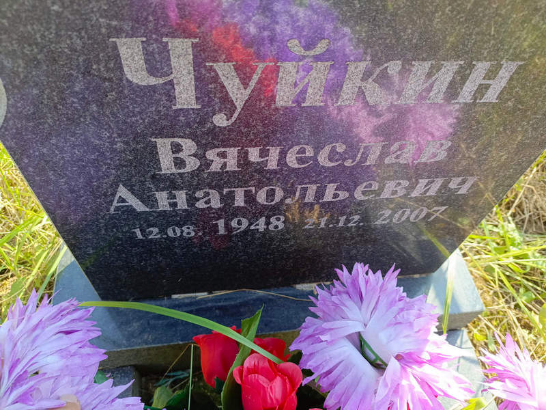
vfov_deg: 54.9
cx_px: 273
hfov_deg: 69.4
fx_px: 394
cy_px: 205
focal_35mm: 25
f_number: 1.69
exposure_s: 1/111
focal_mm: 4.76
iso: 102
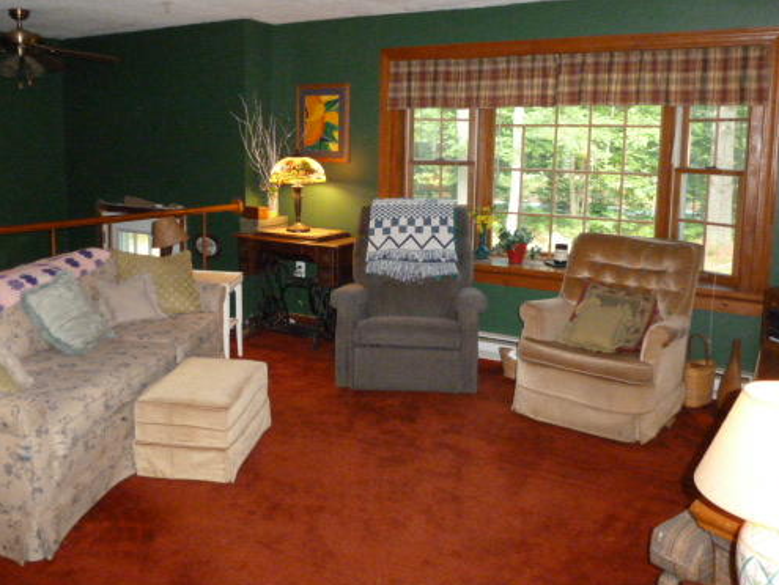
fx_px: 698
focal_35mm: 31
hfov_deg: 58.2
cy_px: 225
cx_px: 351
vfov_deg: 45.2
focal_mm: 4.3
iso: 640
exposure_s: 1/60
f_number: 3.3
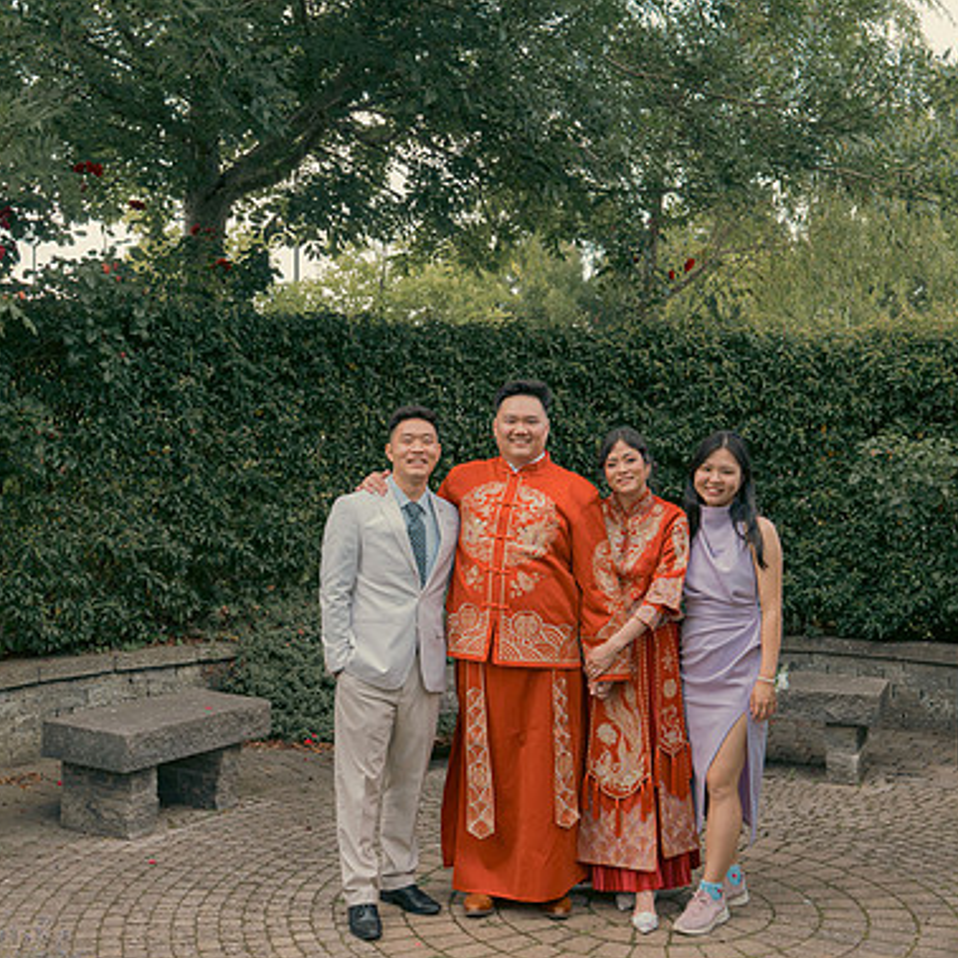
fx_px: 1472
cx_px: 552
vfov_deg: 36.1
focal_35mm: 47
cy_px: 488
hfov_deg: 36.0
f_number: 5.6
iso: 400
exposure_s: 1/160
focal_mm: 36
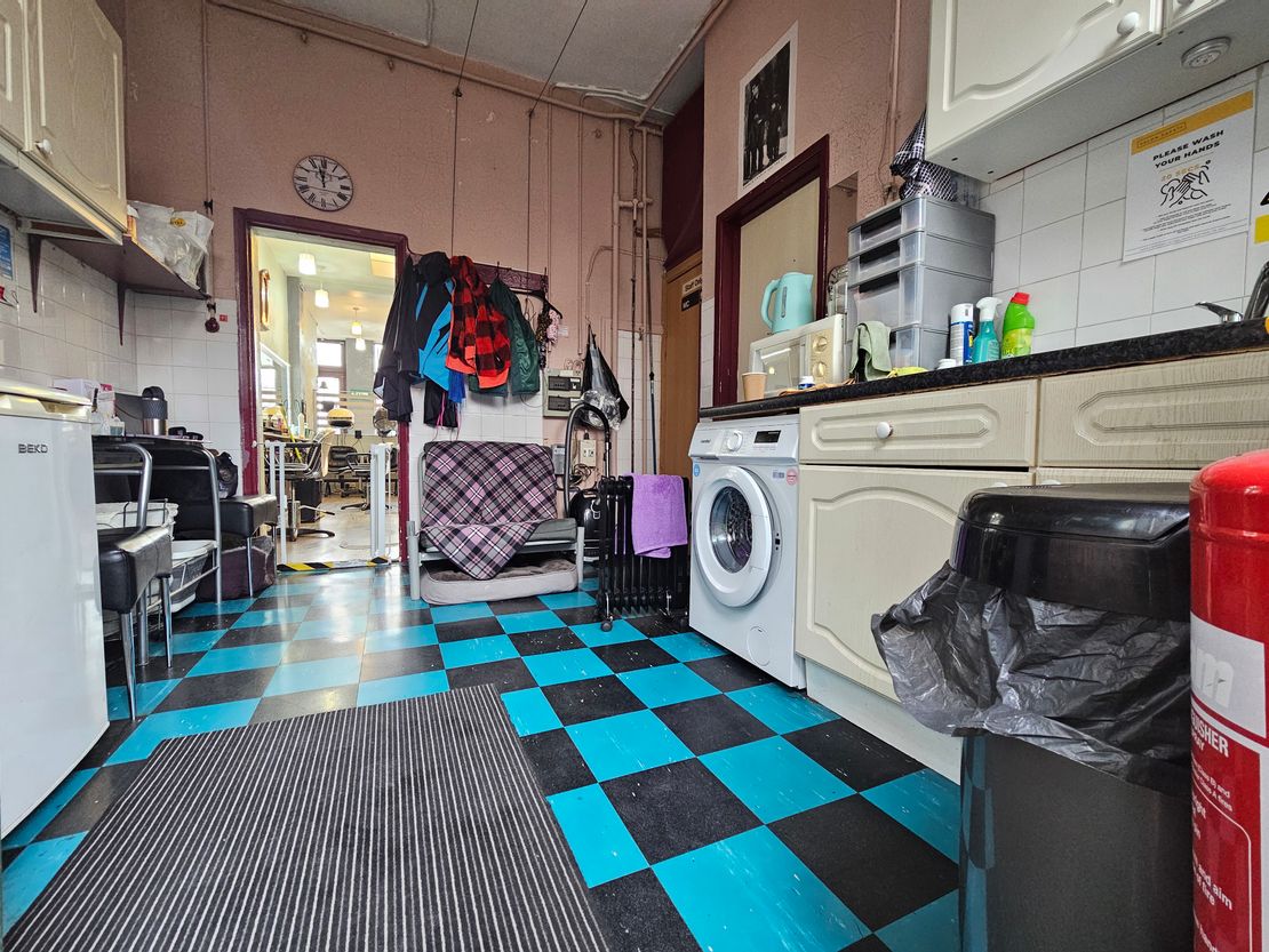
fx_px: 477
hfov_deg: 106.2
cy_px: 476
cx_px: 634
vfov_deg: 89.9
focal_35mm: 13
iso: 320
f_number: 2.2
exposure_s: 1/40
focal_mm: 2.2
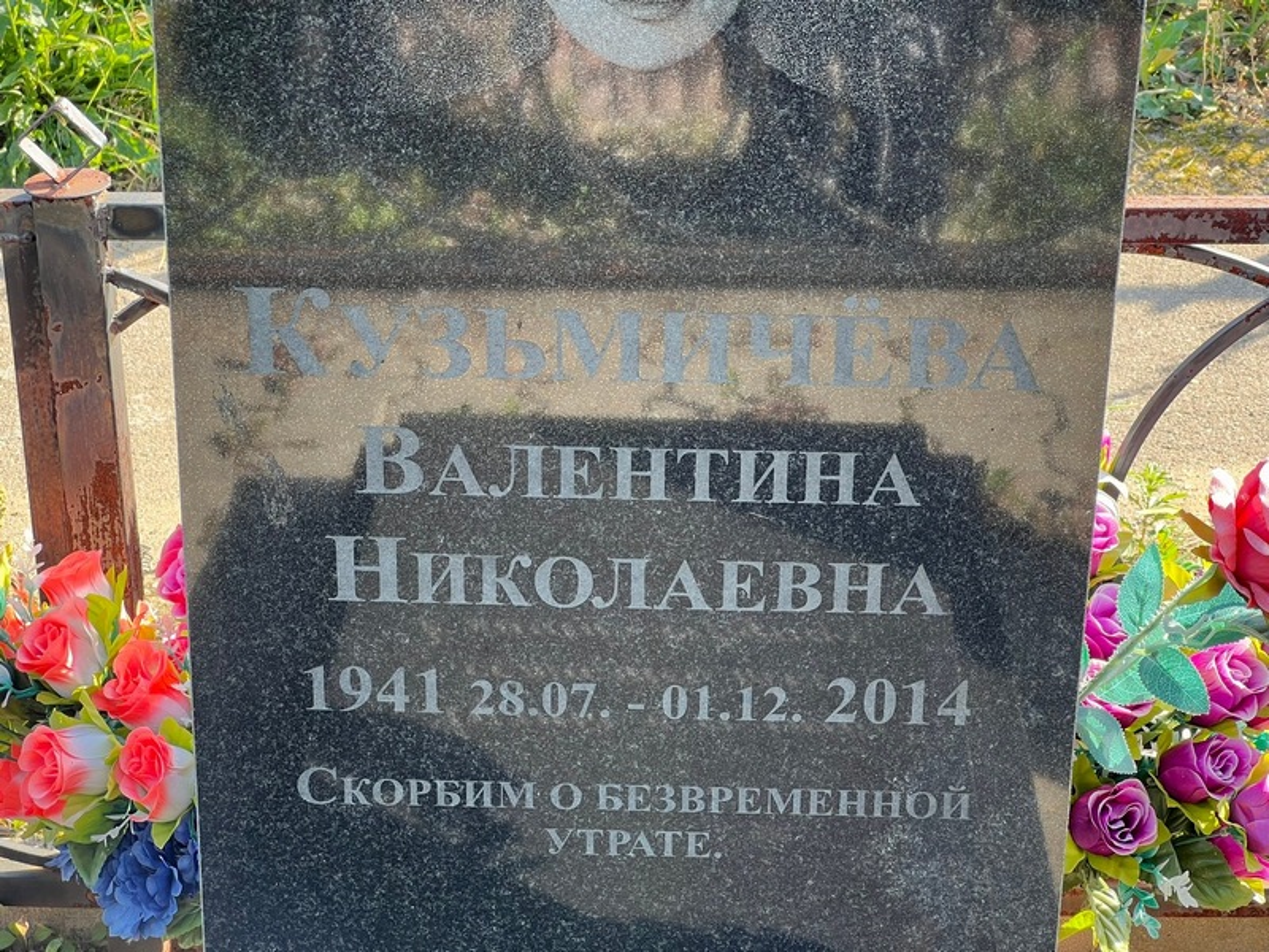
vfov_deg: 19.1
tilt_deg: -25.2
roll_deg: +1.8
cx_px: 634
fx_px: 2823
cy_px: 476
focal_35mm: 77
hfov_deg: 25.3
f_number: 2.8
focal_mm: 9
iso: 40
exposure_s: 1/99
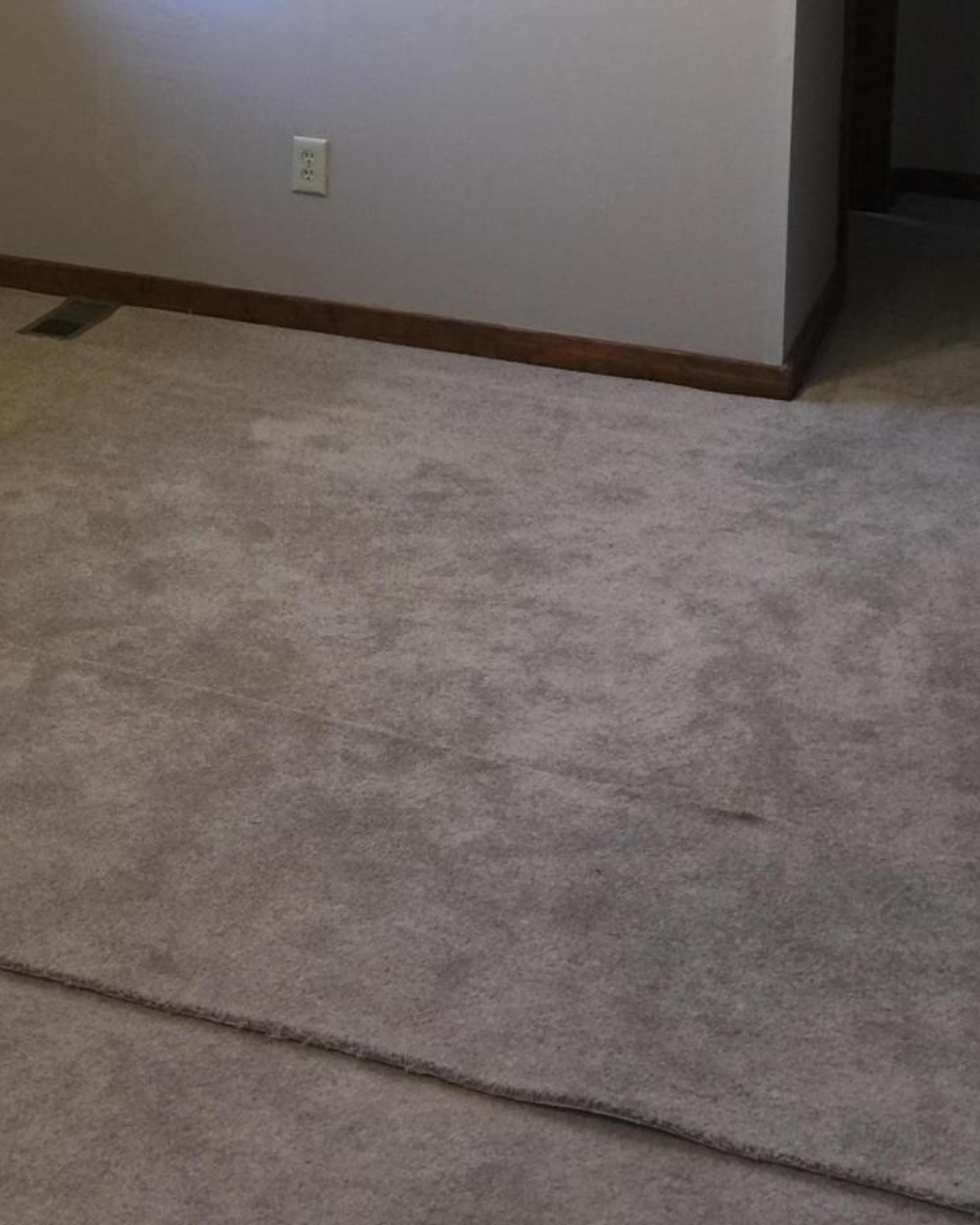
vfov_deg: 28.2
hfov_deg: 24.1
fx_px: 2249
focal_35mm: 62
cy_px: -64
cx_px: 152
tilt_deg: -7.2
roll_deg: -0.7
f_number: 2.2
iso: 32
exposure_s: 1/15
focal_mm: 4.15
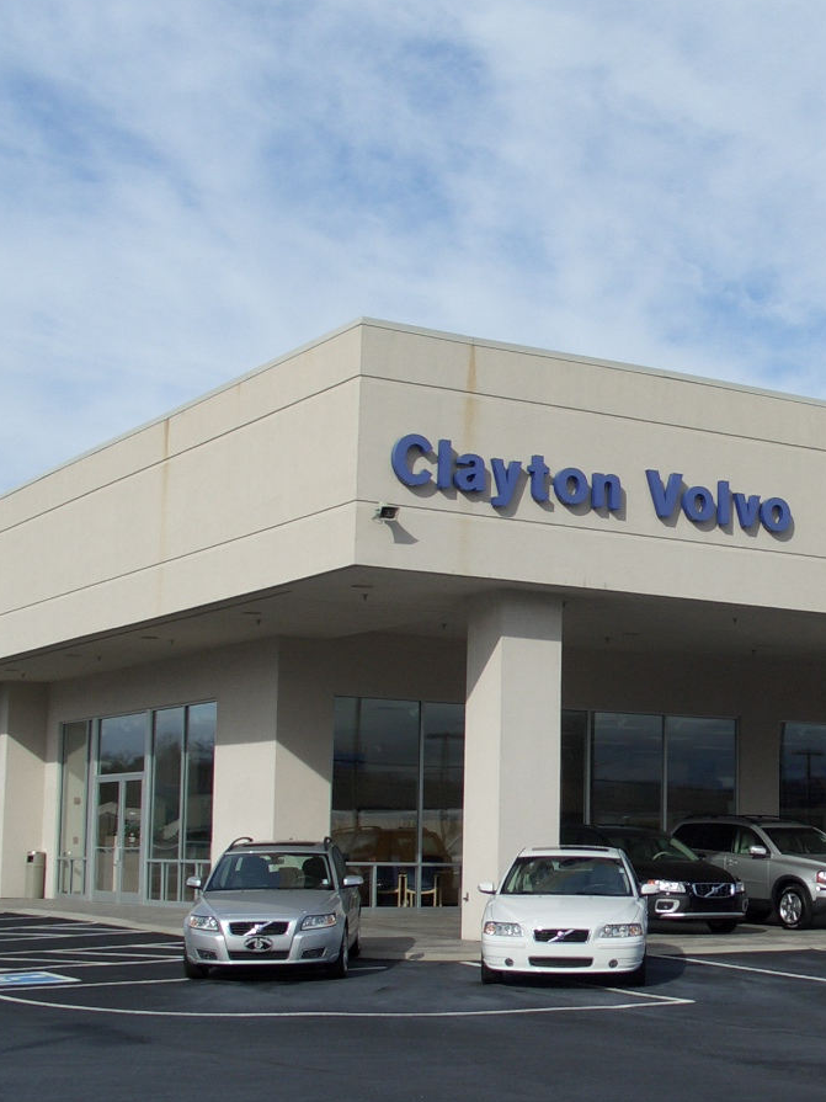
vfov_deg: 32.7
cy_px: 563
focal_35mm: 59
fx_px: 1878
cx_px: 732
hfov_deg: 24.2
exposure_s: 1/800
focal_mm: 7.1
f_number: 4.5
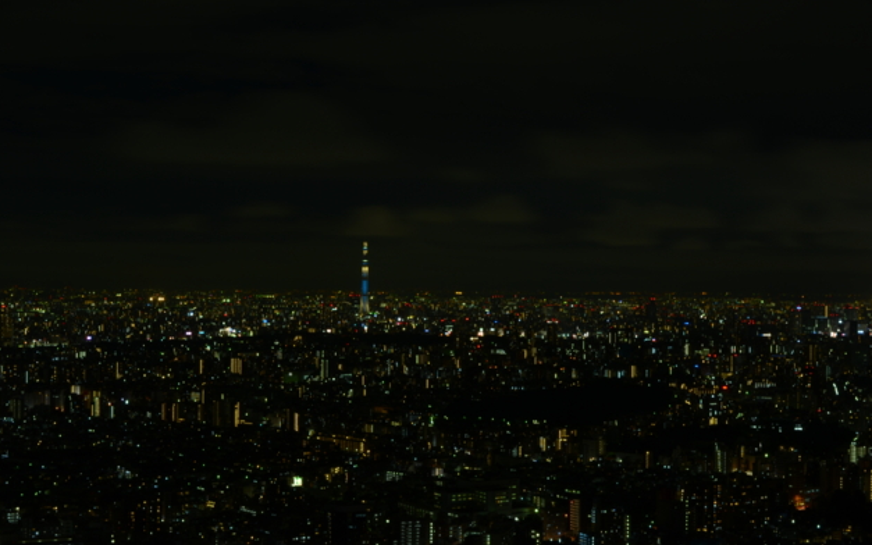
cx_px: 438
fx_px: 1296
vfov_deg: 23.8
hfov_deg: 37.2
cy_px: 260
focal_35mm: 55
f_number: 22
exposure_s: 25
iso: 100
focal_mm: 35
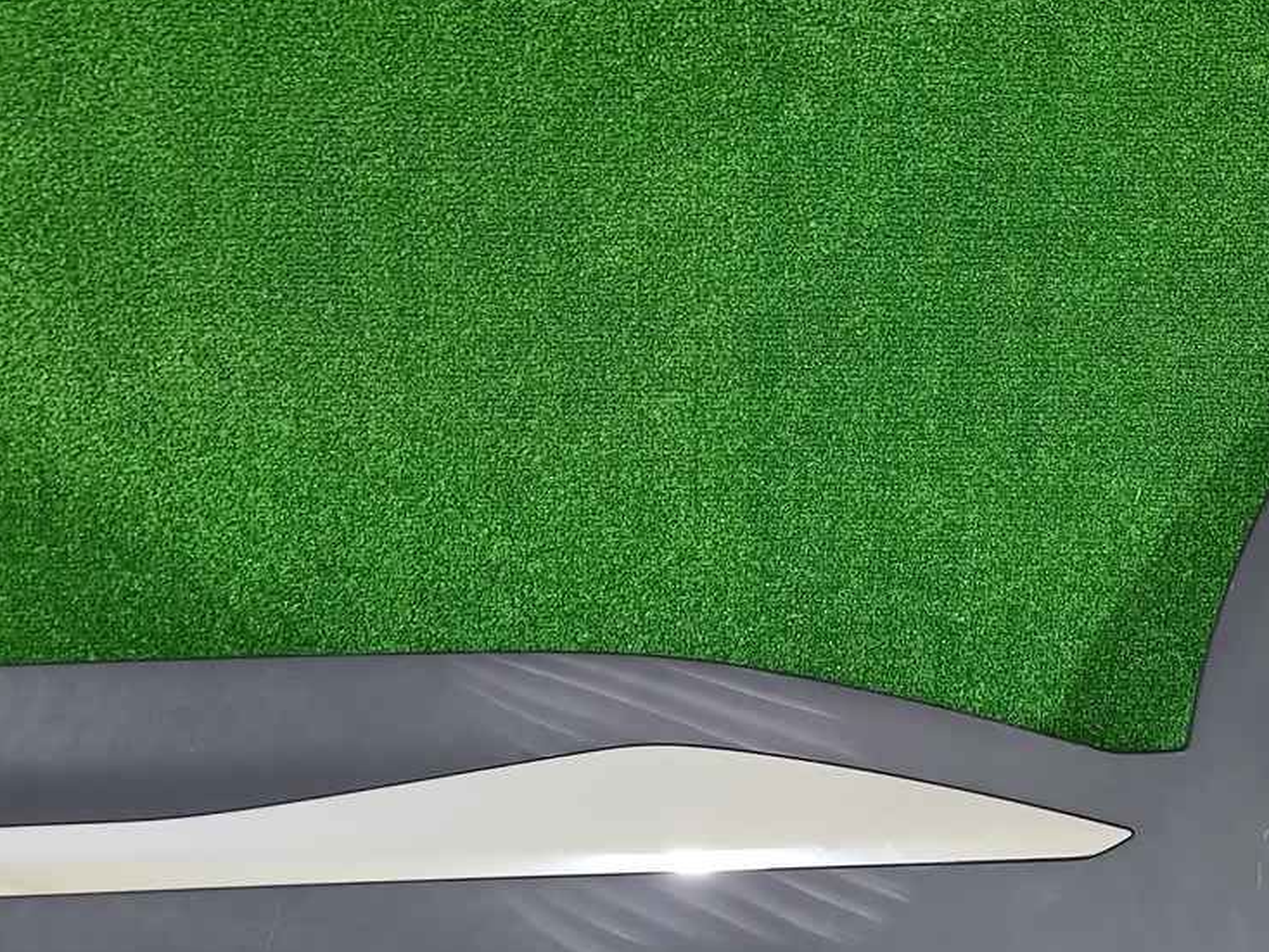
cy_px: 606
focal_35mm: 51
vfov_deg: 28.5
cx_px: 868
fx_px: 1870
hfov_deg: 37.0
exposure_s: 1/33
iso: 339
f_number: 1.8
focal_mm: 5.4
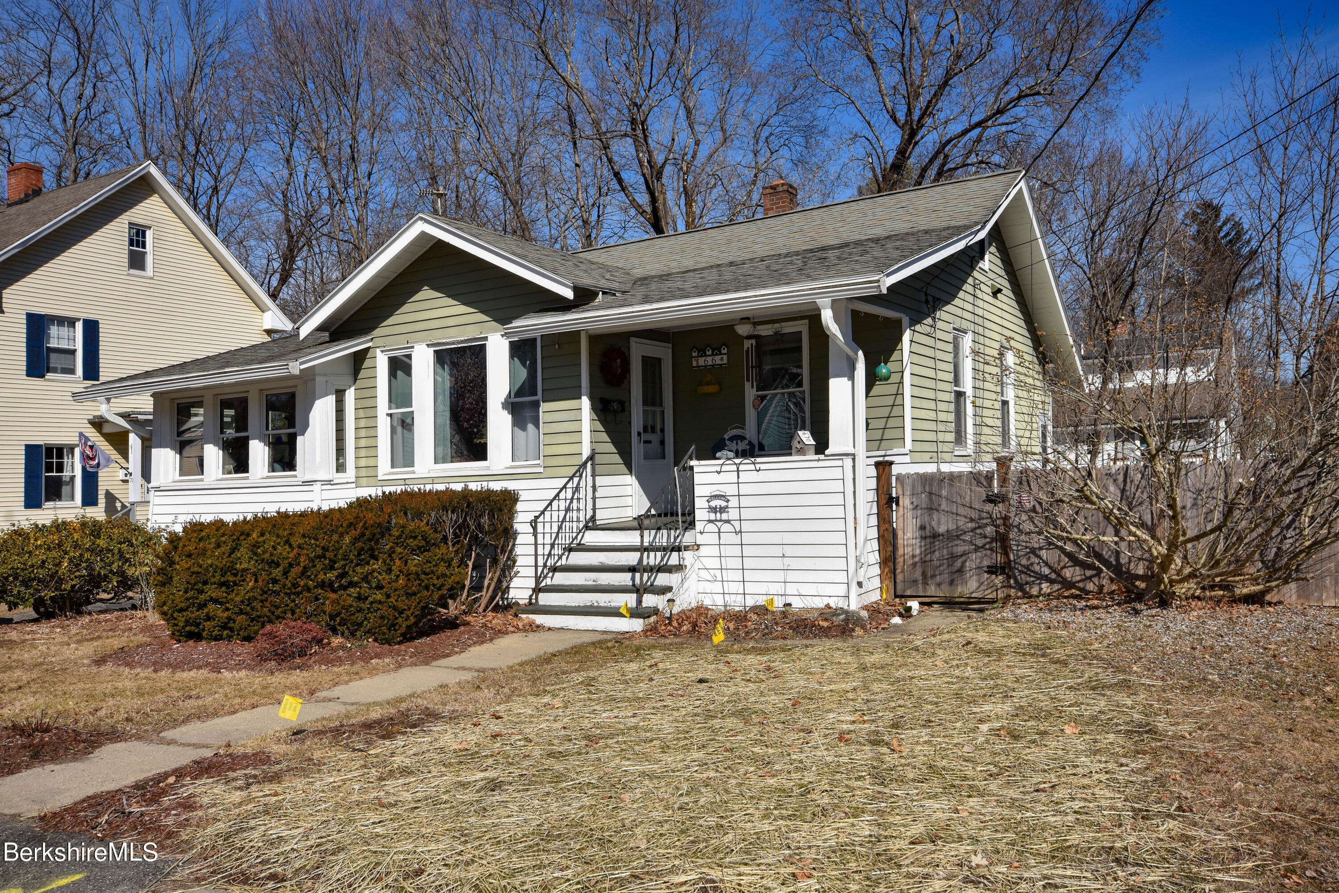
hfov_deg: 64.6
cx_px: 670
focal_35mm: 28
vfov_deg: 45.7
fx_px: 1060
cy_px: 446
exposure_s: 1/250
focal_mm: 19
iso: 100
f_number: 10
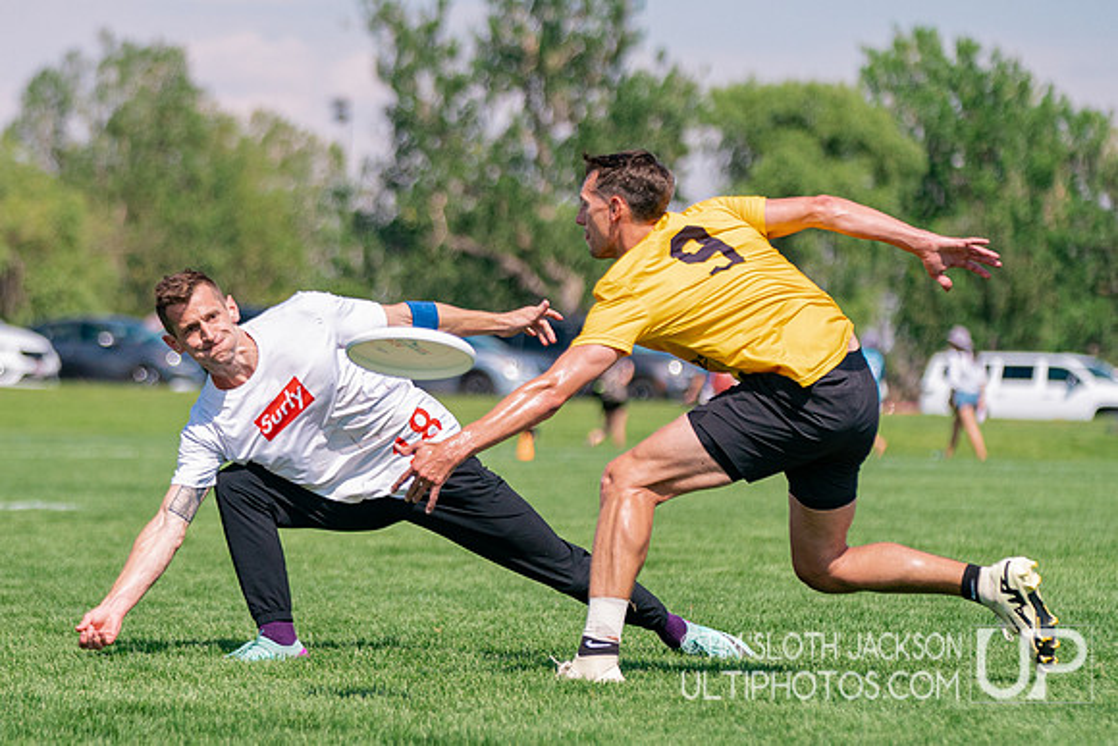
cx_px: 486
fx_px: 6297
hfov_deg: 10.1
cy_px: 493
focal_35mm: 203
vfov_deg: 6.8
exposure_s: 1/12800
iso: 640
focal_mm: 119
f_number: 2.8
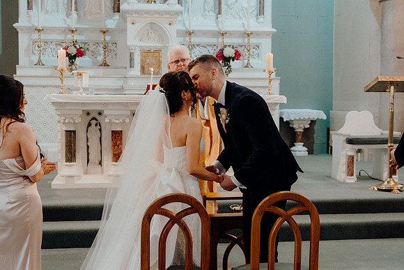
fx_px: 606
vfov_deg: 25.1
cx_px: 202
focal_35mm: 54
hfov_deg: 36.9
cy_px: 135
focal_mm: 36
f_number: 3.5
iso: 3200
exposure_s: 1/160
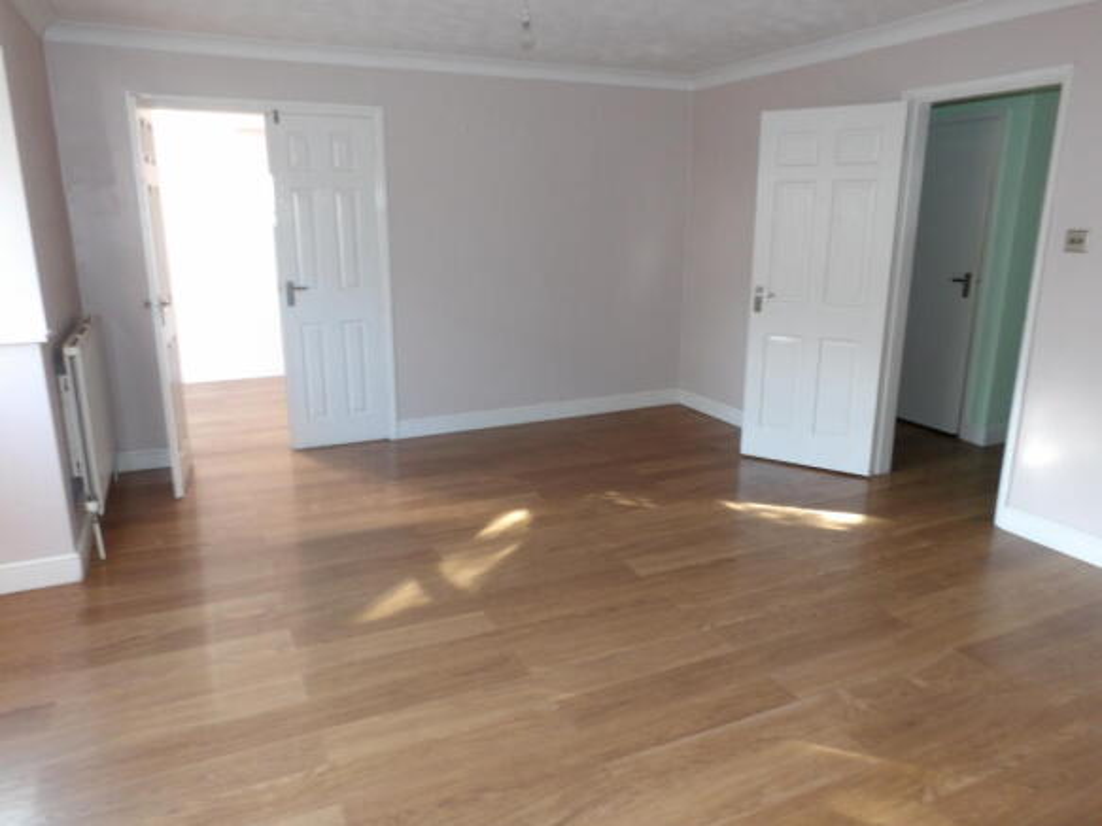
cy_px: 413
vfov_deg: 56.8
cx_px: 551
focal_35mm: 24
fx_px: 764
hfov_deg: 71.6
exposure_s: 1/23
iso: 200
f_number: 4.1
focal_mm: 4.3
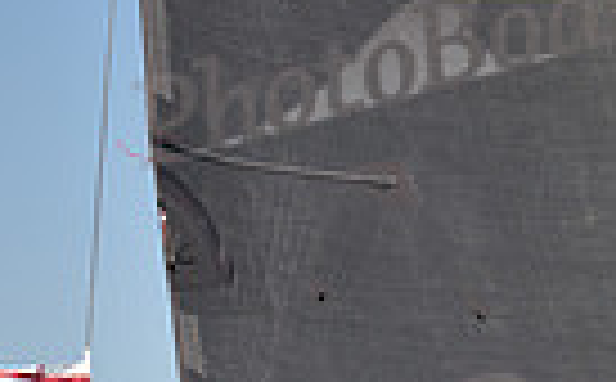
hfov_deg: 6.8
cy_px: 636
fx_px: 5076
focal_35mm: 303
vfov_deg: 4.3
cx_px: 1003
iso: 250
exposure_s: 1/1000
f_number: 4.5
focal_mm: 70
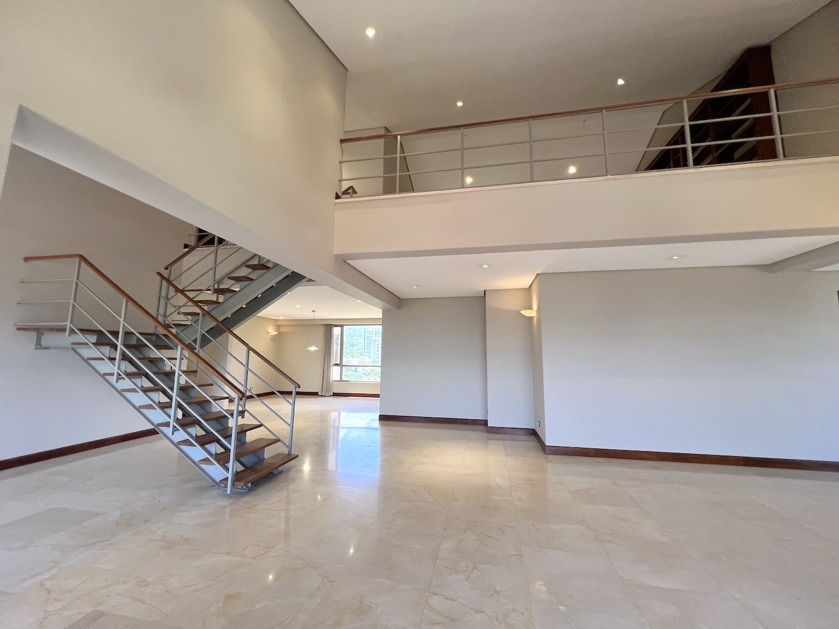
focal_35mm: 13
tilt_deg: +7.9
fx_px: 315
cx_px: 420
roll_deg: +0.1
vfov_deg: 89.9
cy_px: 314
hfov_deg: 106.2
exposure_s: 1/60
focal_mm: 1.57
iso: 125
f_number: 1.8
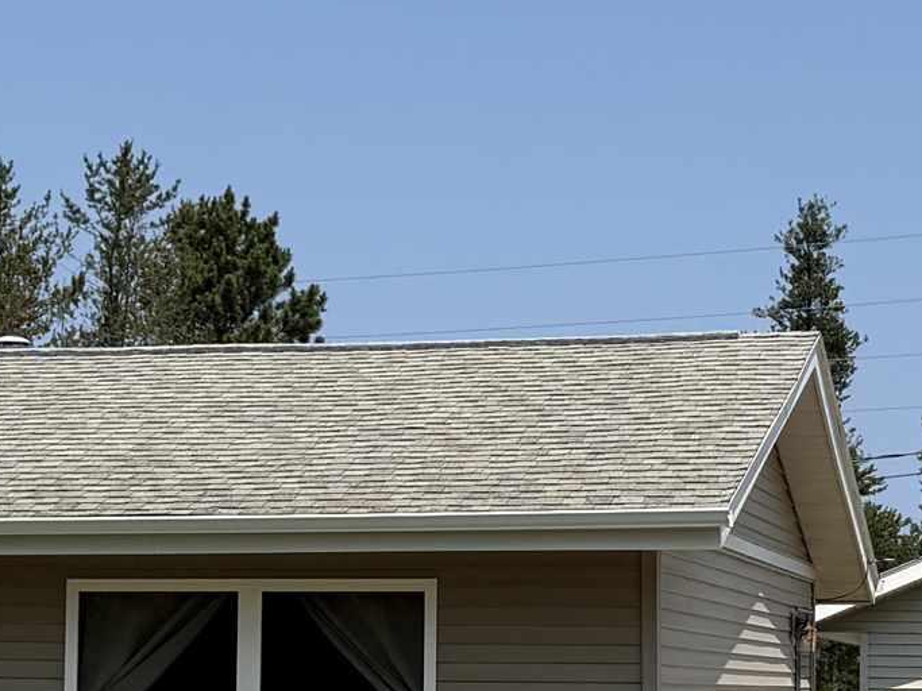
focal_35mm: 108
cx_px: 478
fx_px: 2876
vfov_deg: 13.6
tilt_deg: +2.0
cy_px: 534
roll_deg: +0.3
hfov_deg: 18.2
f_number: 1.78
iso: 80
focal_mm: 6.76
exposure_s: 1/5714
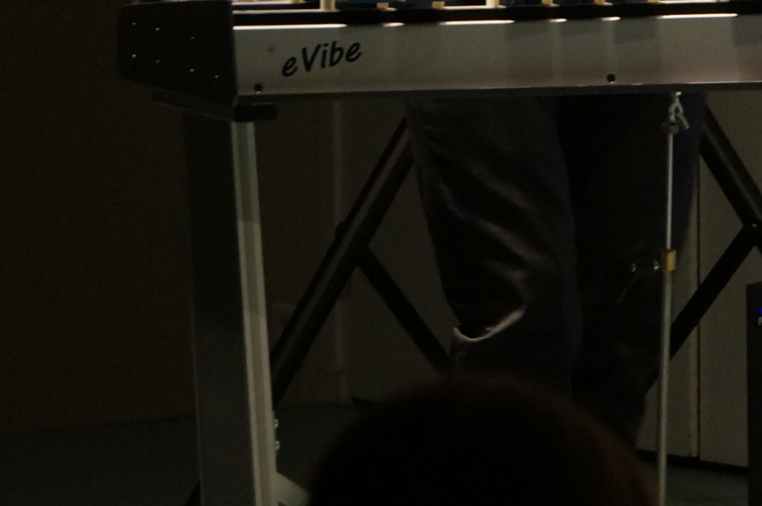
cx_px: 1094
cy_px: -247
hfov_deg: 5.4
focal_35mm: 382
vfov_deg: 3.6
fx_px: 8067
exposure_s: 1/25
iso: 1600
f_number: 5.6
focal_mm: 83
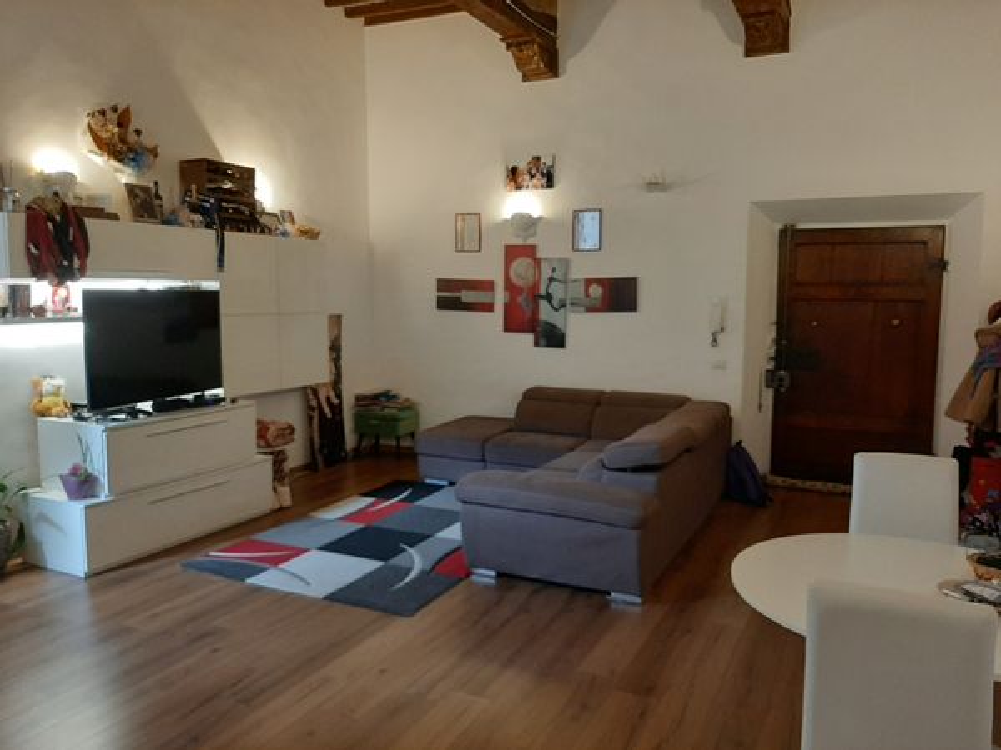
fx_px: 752
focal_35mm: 26
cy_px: 375
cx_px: 500
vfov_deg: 53.1
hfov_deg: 67.3
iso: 200
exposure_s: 1/33
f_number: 1.7
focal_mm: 3.93
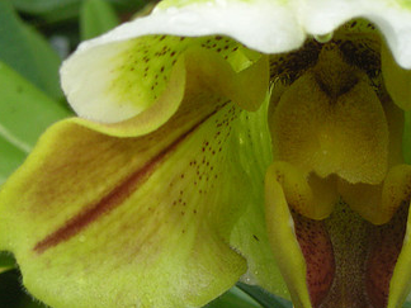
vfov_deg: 7.9
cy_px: 144
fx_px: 2232
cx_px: 323
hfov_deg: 10.5
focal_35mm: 188
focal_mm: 17.1
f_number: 4.7
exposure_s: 1/60
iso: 142
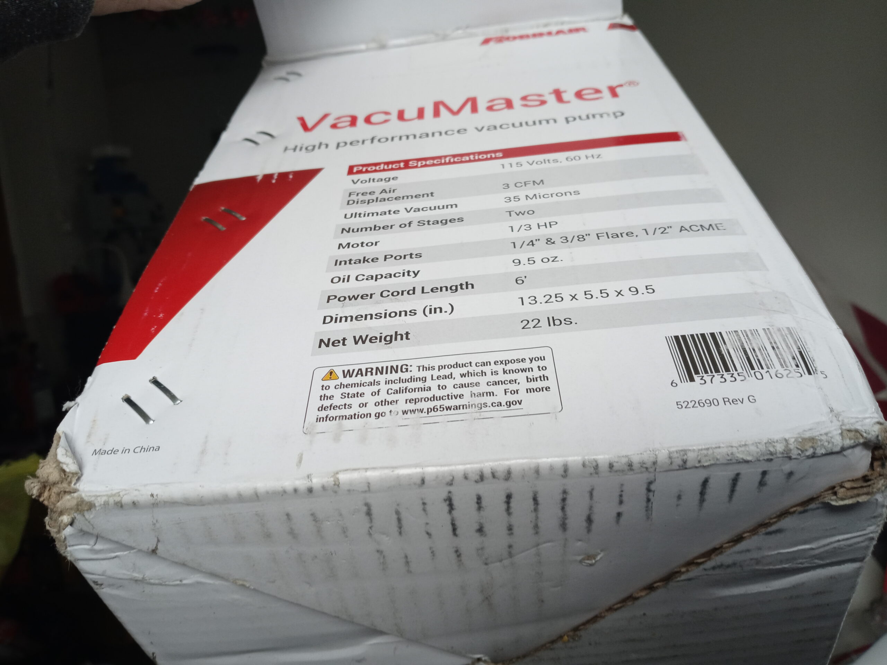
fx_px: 717
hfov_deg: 63.4
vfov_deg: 49.7
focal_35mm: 28
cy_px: 332
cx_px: 444
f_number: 1.8
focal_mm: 3.61
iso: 100
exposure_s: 1/60
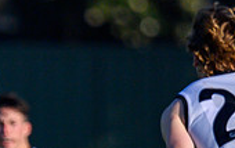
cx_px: -117
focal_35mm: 3834
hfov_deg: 0.5
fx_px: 24604
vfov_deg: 0.3
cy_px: 277
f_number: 4
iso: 180
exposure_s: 1/2000
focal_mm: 500
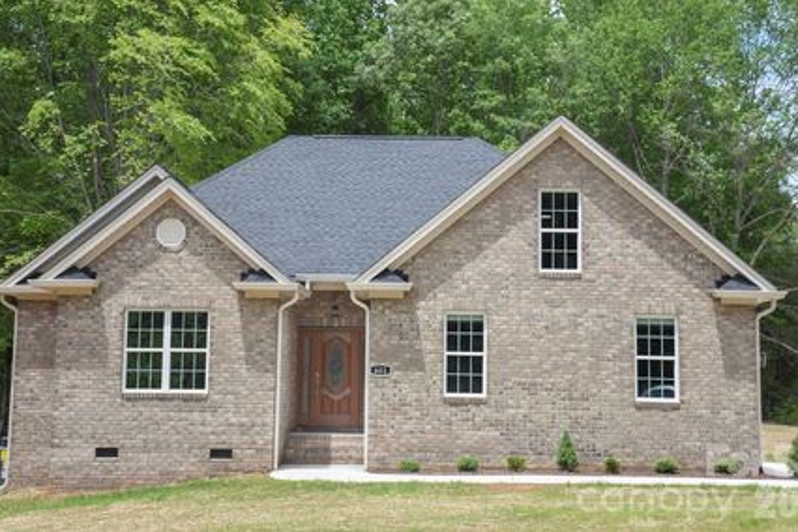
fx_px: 1365
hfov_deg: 32.6
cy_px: 222
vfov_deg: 22.0
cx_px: 384
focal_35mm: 62
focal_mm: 35
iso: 100
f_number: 4.2
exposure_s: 1/400
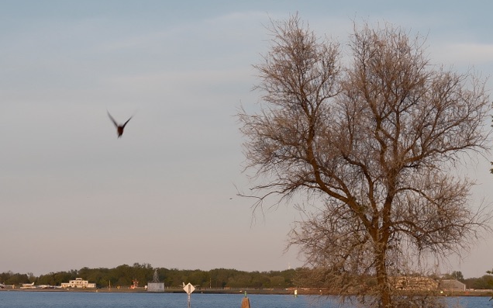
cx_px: 363
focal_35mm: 101
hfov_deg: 20.5
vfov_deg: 12.9
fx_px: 1357
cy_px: 233
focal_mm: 23
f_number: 5
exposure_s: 1/170
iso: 125
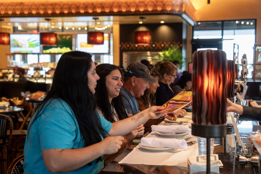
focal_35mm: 57
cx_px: 130
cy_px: 87
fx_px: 413
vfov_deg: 23.8
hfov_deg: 35.0
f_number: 4
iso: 1600
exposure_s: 1/40
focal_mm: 57
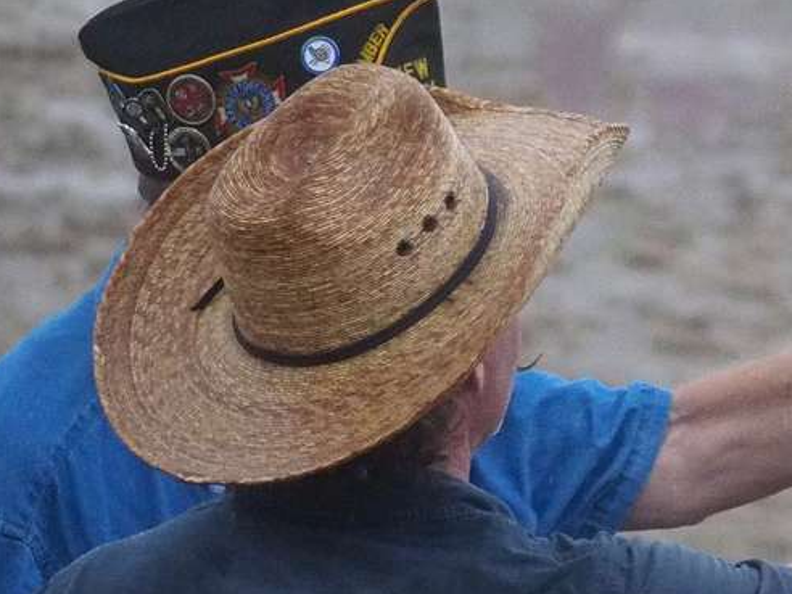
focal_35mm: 732
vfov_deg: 2.0
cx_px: 895
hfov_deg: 2.7
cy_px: 409
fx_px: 16748
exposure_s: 1/1000
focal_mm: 64.3
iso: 2000
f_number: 2.8
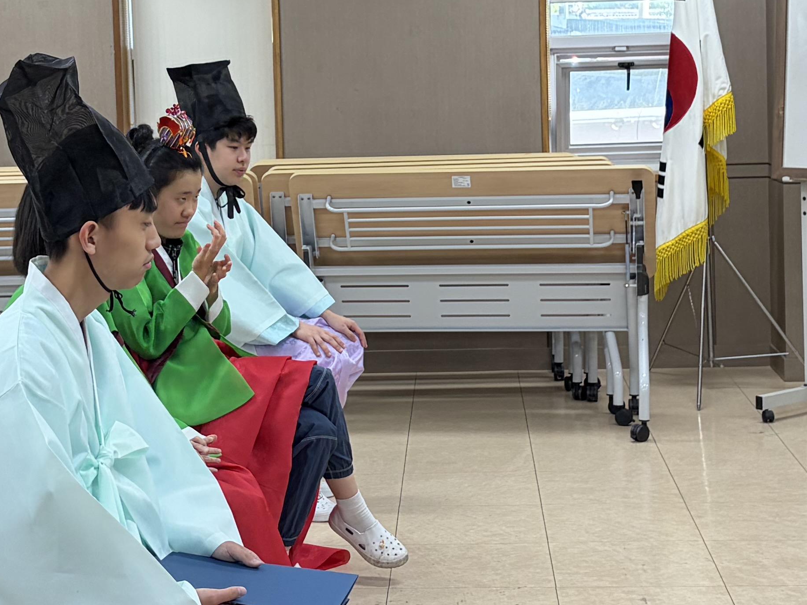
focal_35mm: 81
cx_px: 380
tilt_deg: -2.9
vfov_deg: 18.1
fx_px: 1888
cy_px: 171
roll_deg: +1.1
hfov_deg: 24.1
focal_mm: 5.96
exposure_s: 1/146
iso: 125
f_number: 1.6
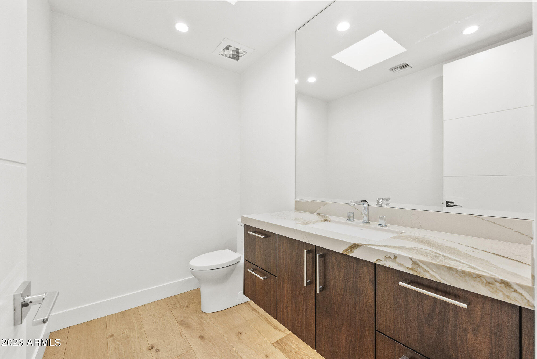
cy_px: 180
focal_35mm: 15
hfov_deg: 100.4
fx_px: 224
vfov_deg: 77.4
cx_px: 268
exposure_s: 1/40
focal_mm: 15
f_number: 8
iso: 2000
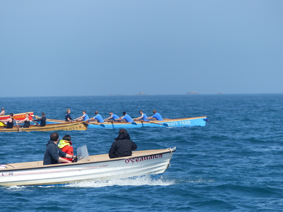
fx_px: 4799
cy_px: 106
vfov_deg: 2.5
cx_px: 142
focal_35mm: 587
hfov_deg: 3.4
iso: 100
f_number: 4
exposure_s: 1/1300
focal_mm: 105.6
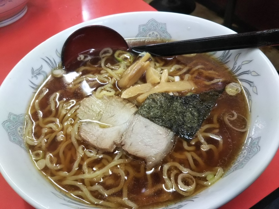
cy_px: 104
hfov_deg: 60.0
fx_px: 242
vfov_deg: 46.8
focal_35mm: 30
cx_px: 140
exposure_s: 1/30
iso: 125
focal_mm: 4
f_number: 2.2
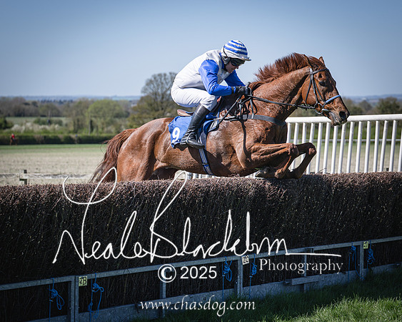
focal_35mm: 104
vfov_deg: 14.8
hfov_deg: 18.4
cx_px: 184
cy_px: 168
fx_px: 1238
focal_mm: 70
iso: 72
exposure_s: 1/2000
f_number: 2.8
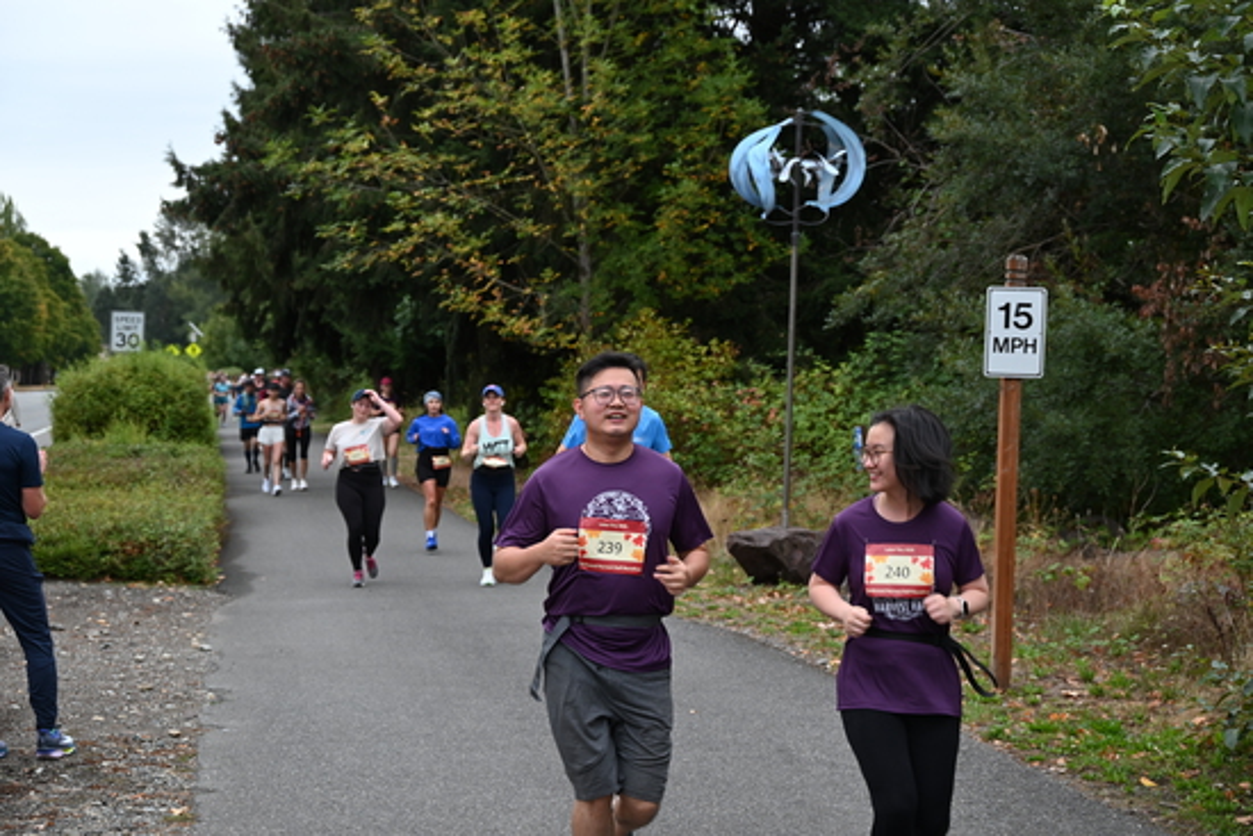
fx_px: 2437
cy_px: 418
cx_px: 626
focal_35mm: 70
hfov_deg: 28.8
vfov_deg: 19.5
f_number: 6
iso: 500
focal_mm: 70
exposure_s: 1/125
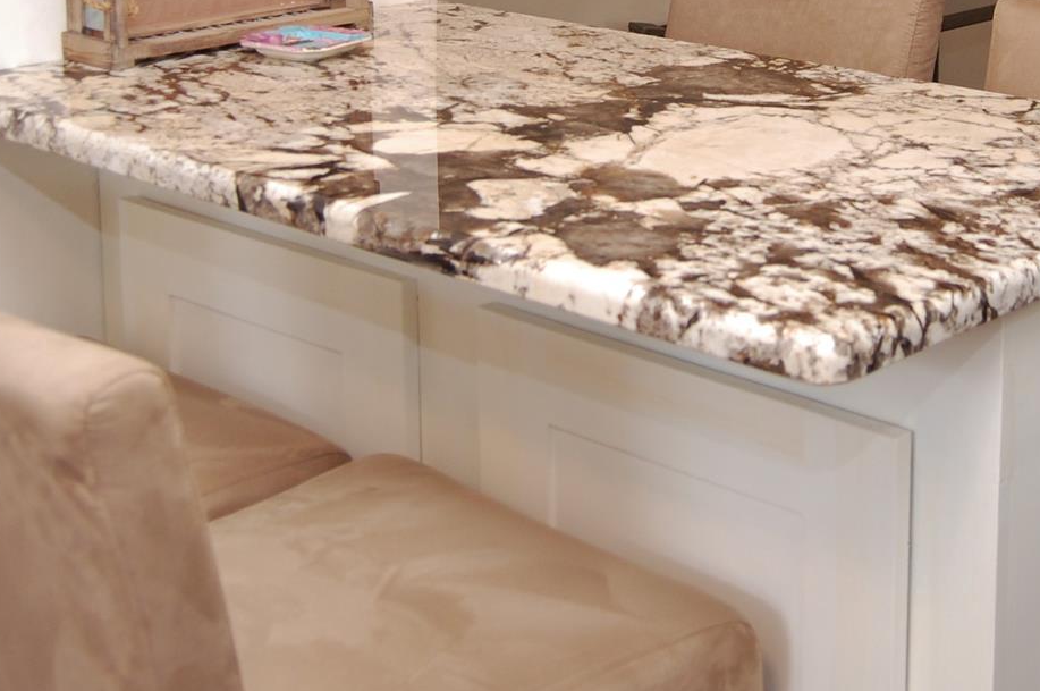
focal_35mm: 67
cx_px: 618
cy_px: -50
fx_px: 1933
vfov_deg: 19.5
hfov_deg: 30.0
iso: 400
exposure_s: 1/60
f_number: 4
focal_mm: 20
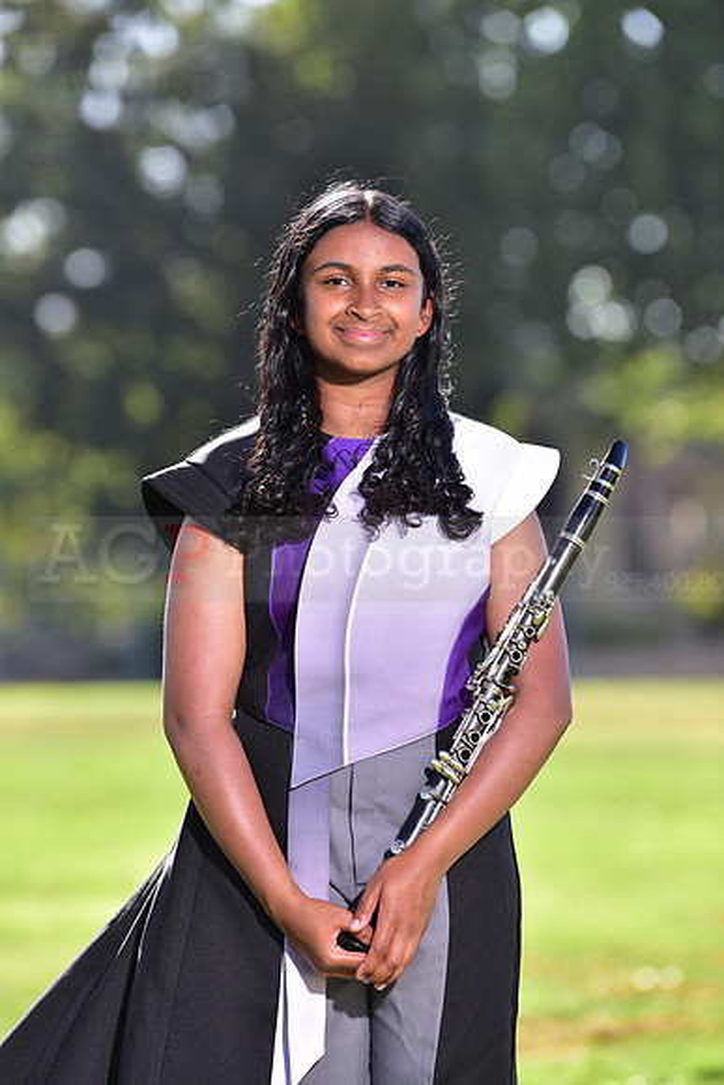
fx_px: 6029
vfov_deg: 10.3
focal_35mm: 200
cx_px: 362
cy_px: 542
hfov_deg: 6.9
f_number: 4.5
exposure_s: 1/250
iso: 100
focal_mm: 200
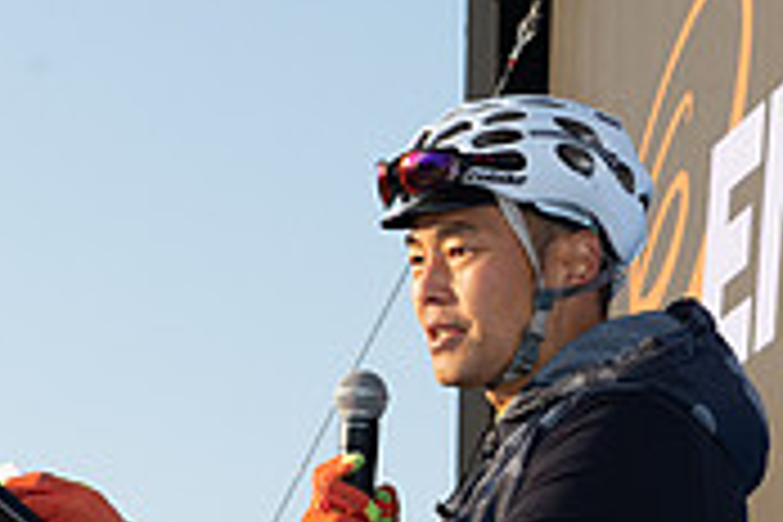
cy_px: 277
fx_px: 5089
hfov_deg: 8.8
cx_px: 662
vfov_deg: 5.9
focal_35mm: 234
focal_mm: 70
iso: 125
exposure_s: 1/125
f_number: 9
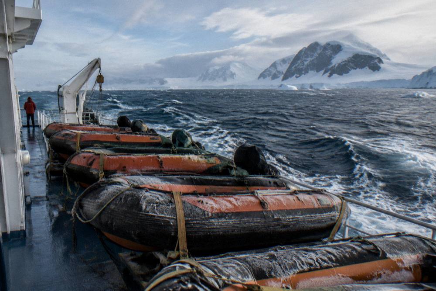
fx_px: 581
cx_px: 218
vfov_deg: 28.1
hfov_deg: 41.1
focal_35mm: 48
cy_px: 146
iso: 200
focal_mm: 48
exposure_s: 1/400
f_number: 5
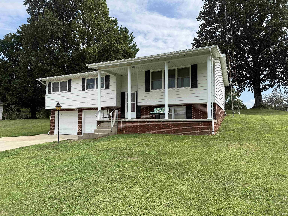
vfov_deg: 56.8
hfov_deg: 71.6
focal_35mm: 24
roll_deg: -1.0
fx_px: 200
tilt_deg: +5.2
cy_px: 108
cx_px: 144
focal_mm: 6.76
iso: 80
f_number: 1.78
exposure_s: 1/3021
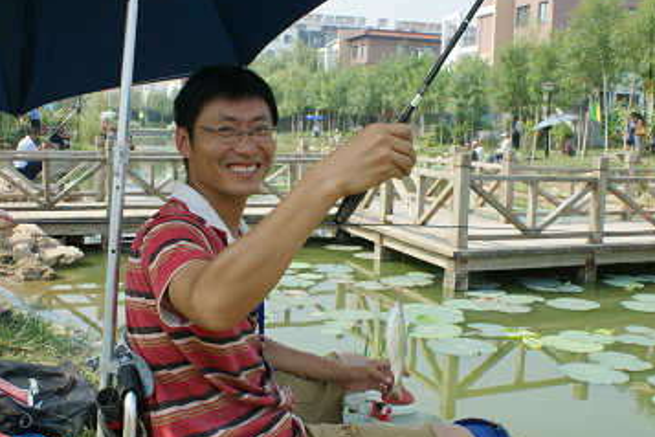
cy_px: 251
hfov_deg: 46.3
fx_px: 764
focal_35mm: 42
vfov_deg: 31.8
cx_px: 295
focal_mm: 20
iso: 100
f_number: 10
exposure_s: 1/100
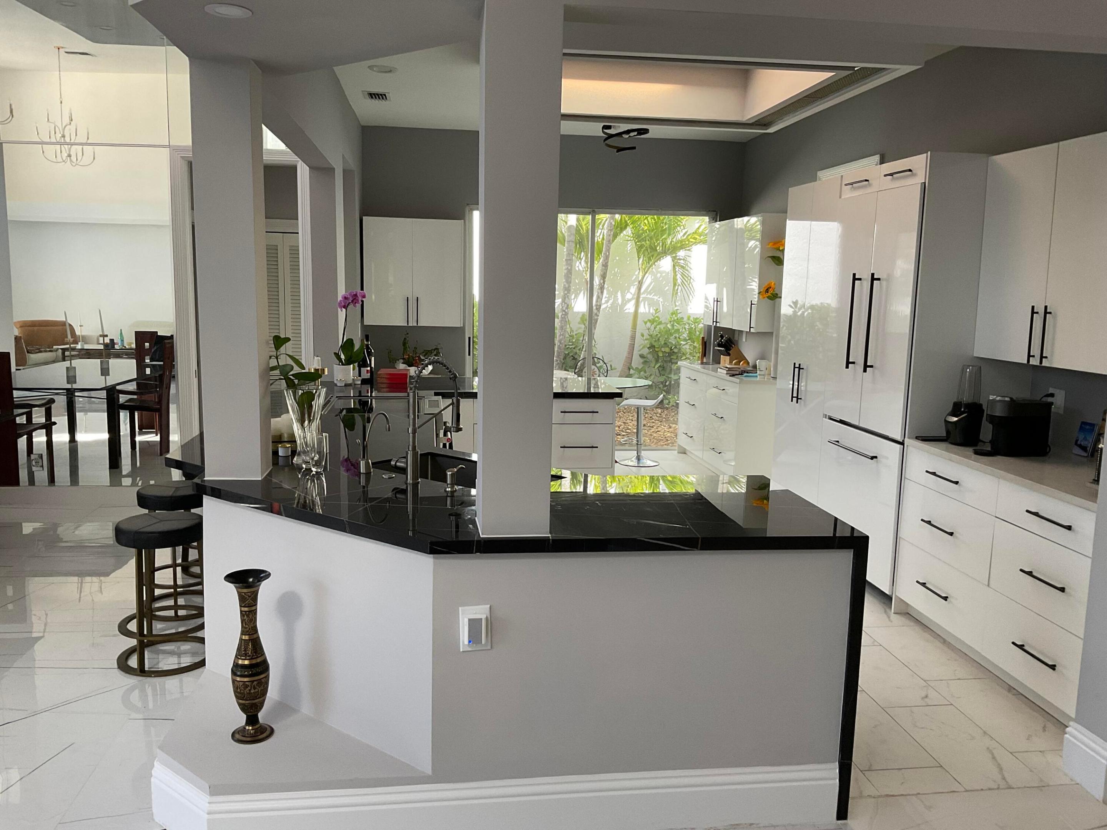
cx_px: 554
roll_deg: -1.1
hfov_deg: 61.7
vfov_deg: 48.2
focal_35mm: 29
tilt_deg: -8.1
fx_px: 927
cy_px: 415
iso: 64
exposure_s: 1/114
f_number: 1.8
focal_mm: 3
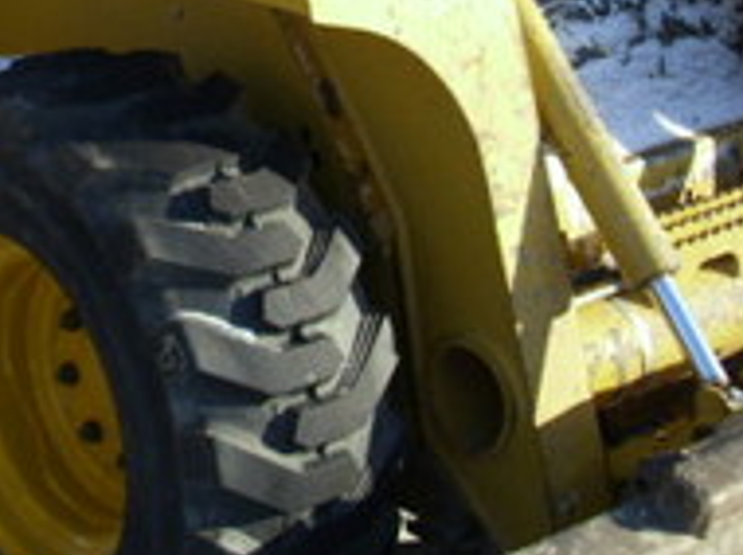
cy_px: -94
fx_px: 2337
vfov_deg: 13.2
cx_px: 246
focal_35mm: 109
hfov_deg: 18.0
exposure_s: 1/362
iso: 50
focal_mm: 6.36
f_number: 3
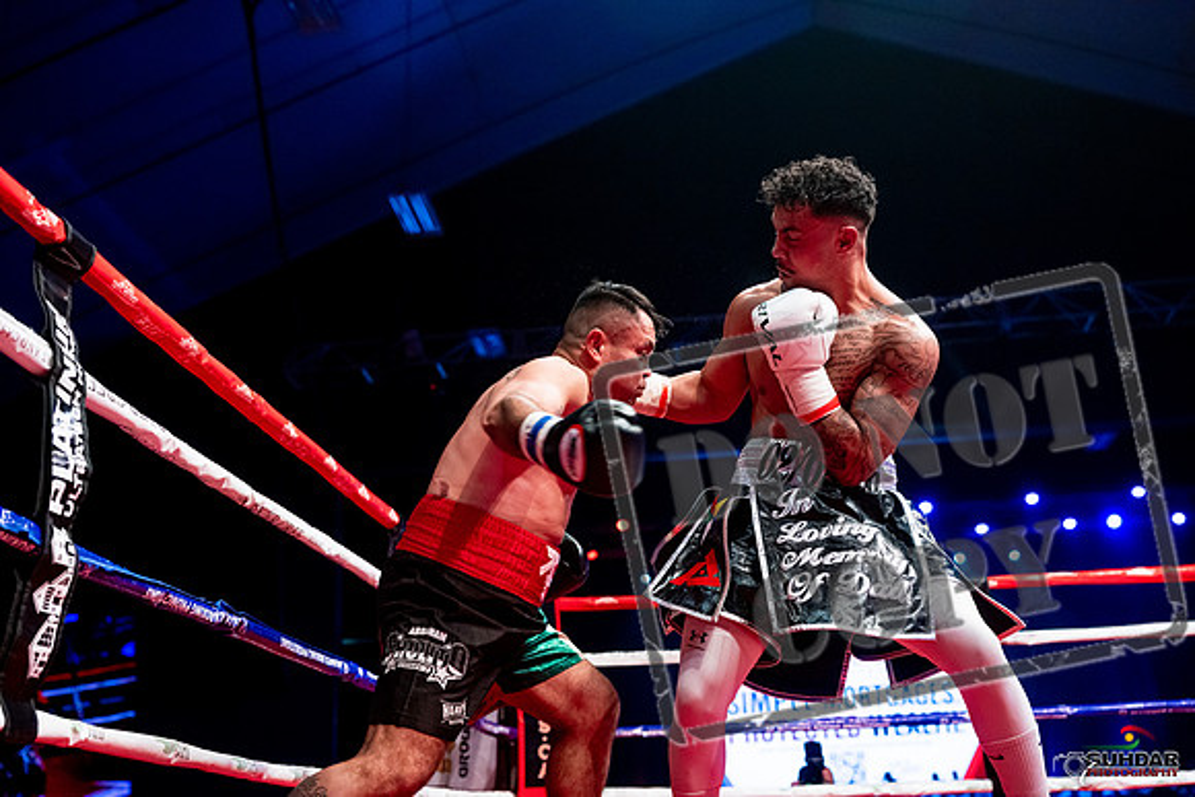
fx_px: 1394
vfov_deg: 31.9
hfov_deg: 46.4
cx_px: 598
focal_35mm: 42
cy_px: 398
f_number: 2.8
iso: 4000
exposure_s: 1/1000
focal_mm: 42
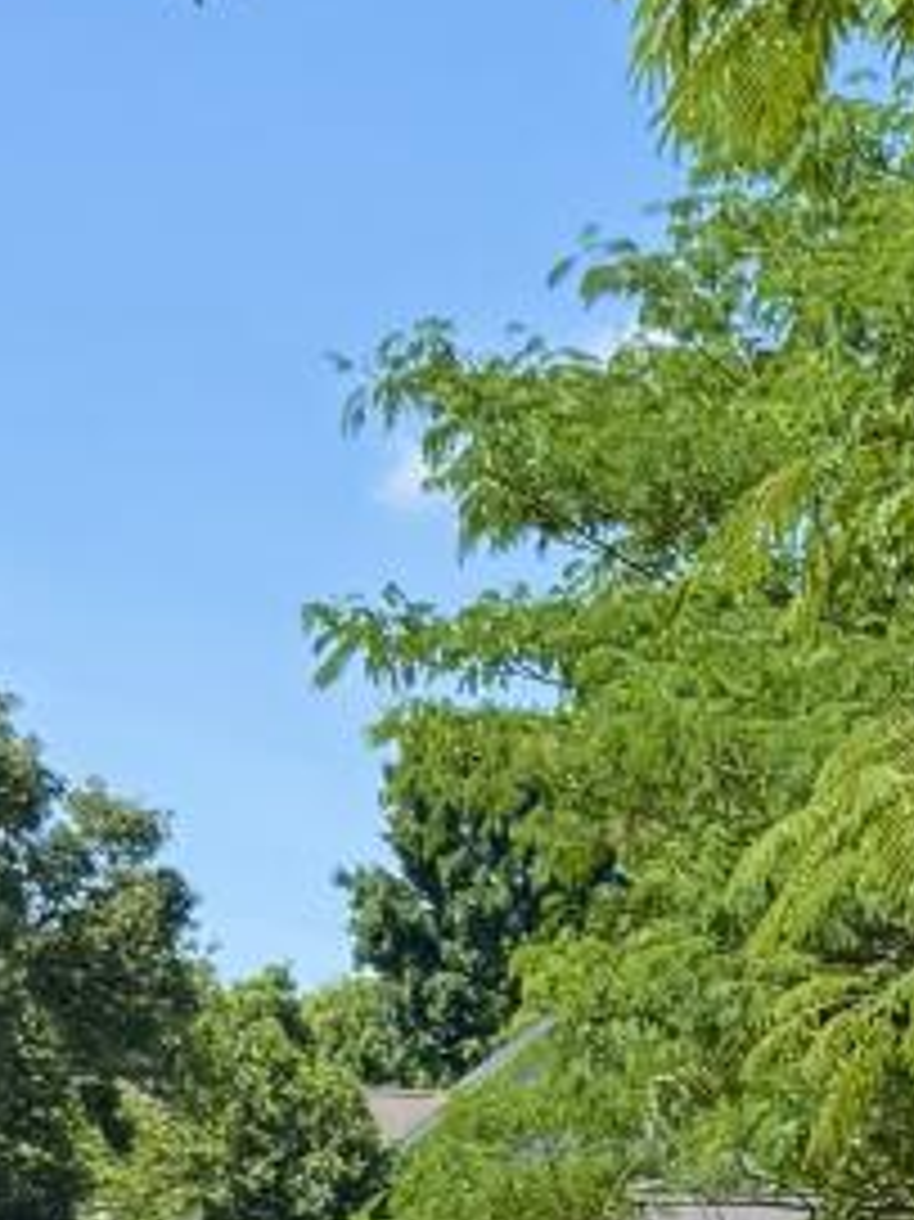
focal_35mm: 177
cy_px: 2071
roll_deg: +1.7
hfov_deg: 8.1
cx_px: 1697
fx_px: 6236
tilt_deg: -1.4
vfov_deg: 10.6
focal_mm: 6.76
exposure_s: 1/1855
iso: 100
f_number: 1.78
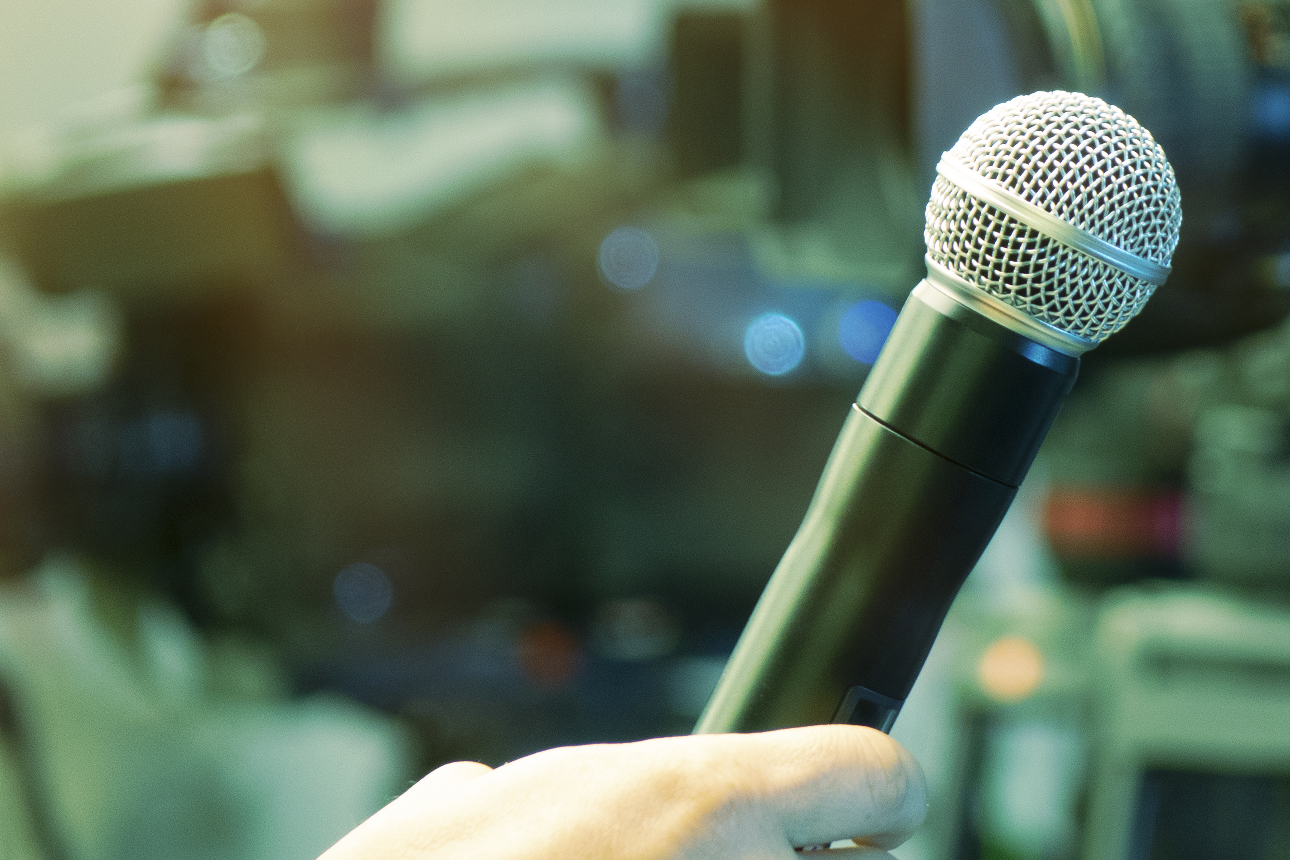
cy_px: 145
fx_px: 12970
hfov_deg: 5.7
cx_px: 1135
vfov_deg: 3.8
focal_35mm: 362
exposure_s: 1/40
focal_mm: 73
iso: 250
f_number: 2.8
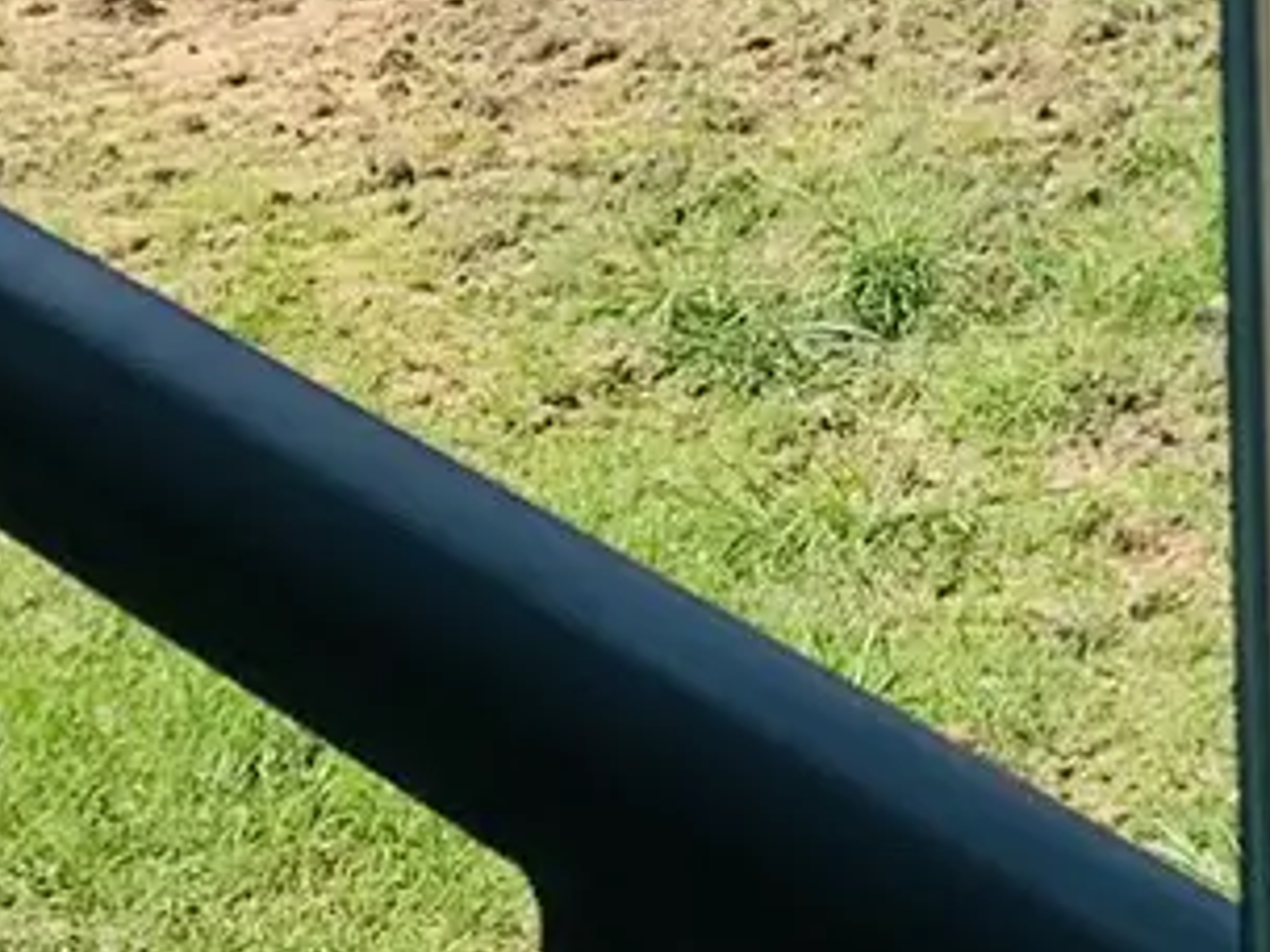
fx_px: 6420
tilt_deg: -7.9
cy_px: -1198
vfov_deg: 7.9
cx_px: 1963
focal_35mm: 175
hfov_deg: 10.8
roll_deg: +2.1
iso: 25
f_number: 1.8
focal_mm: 4.25
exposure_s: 1/1812
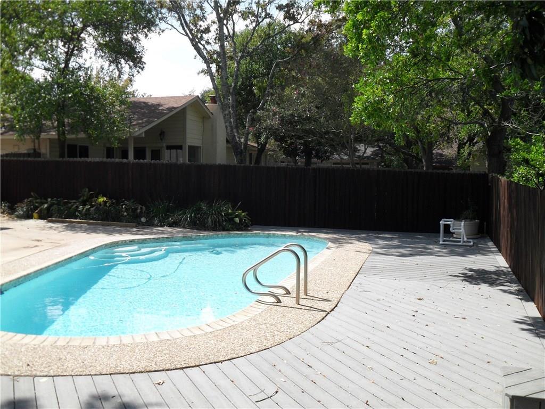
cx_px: 272
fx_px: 551
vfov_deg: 40.7
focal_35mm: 35
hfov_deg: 52.6
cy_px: 204
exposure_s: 1/125
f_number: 8.9
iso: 100
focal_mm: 6.2
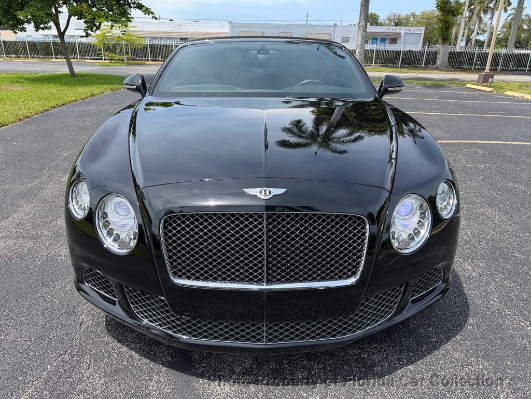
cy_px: 200
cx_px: 266
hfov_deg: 71.6
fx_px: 368
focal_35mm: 24
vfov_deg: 56.8
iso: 80
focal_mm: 6.76
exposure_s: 1/2110
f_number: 1.78
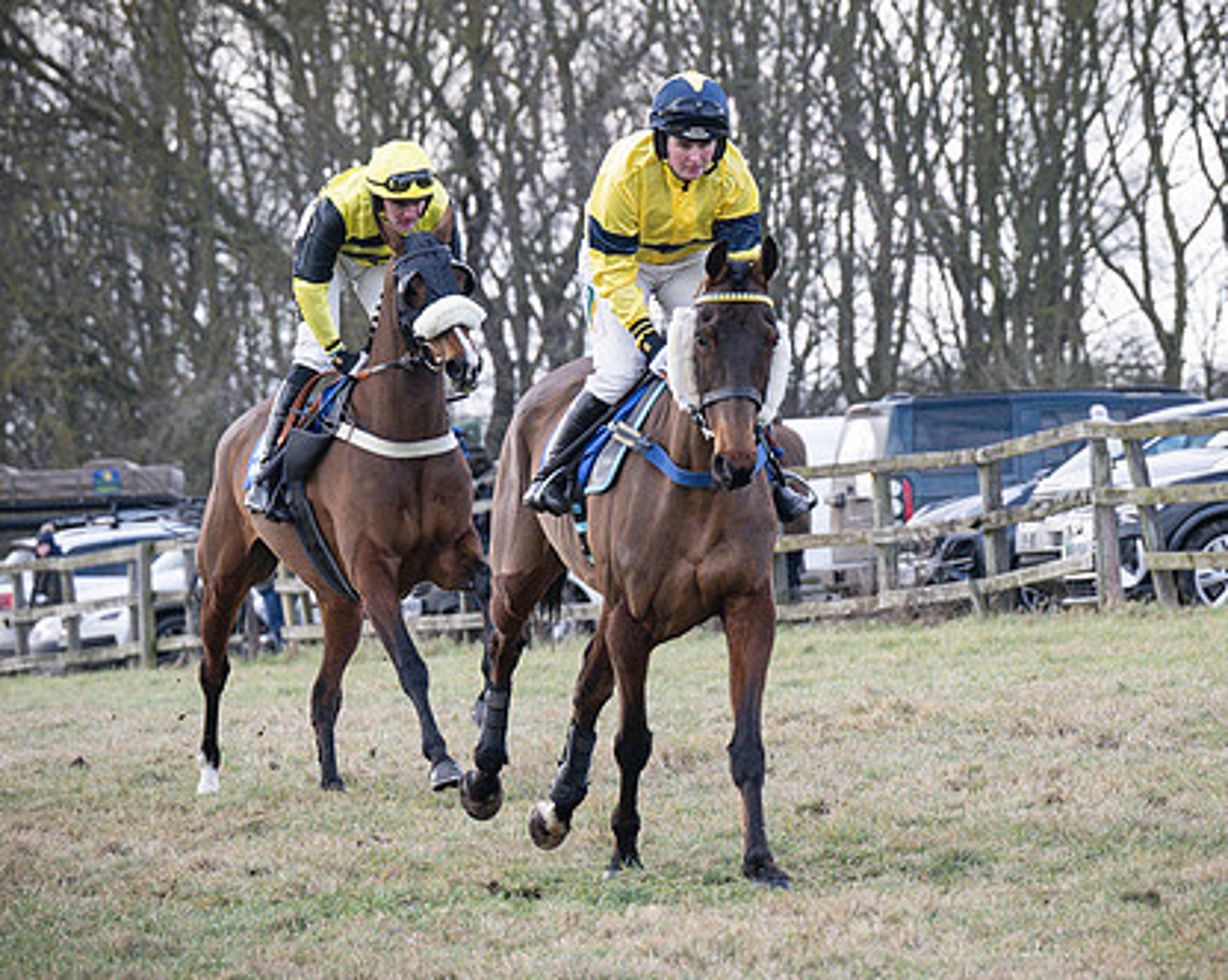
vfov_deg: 4.9
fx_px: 11510
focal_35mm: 317
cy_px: 435
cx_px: 766
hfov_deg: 6.1
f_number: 4
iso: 400
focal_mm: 105
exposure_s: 1/1600
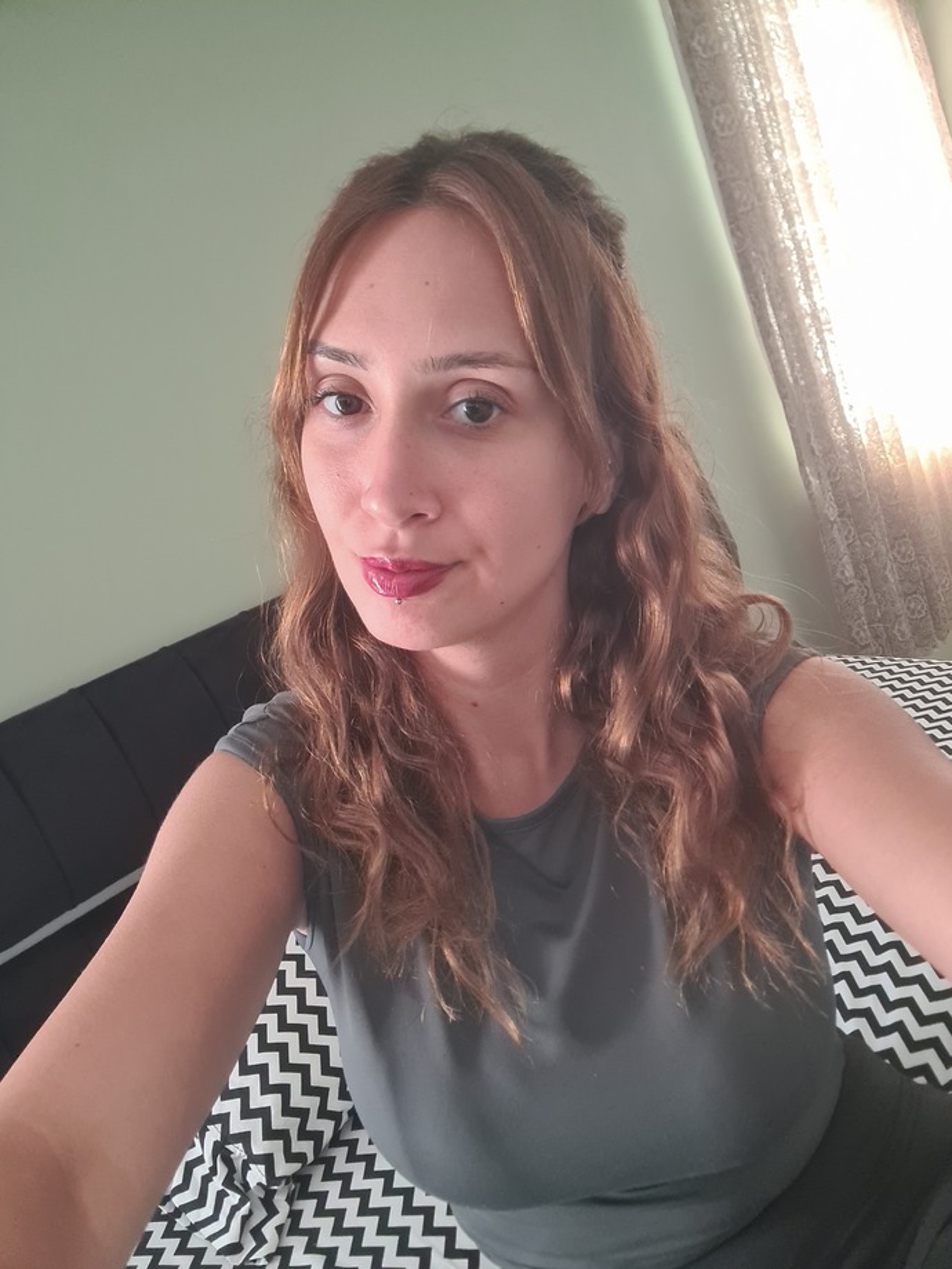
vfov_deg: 69.4
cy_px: 634
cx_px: 476
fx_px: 917
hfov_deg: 54.9
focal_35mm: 25
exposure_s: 1/50
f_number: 2.2
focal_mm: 3.8
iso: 500
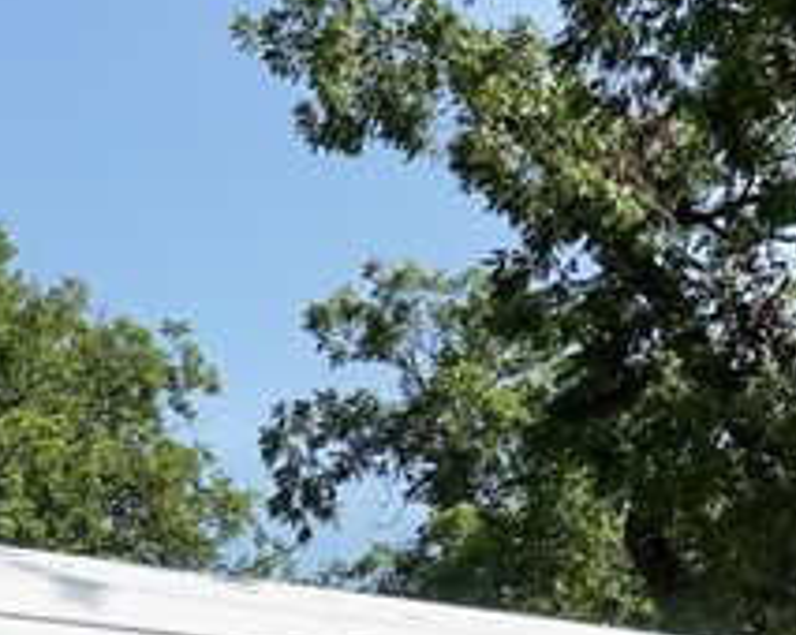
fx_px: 2707
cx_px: 254
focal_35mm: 115
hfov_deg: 16.7
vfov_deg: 12.9
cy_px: 874
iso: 100
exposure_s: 1/640
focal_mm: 8.8
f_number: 4
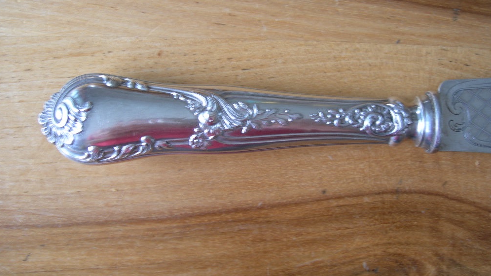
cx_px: 242
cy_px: 143
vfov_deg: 28.4
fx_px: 547
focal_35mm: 42
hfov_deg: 48.3
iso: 50
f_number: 2.8
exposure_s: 1/4.6
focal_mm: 7.8
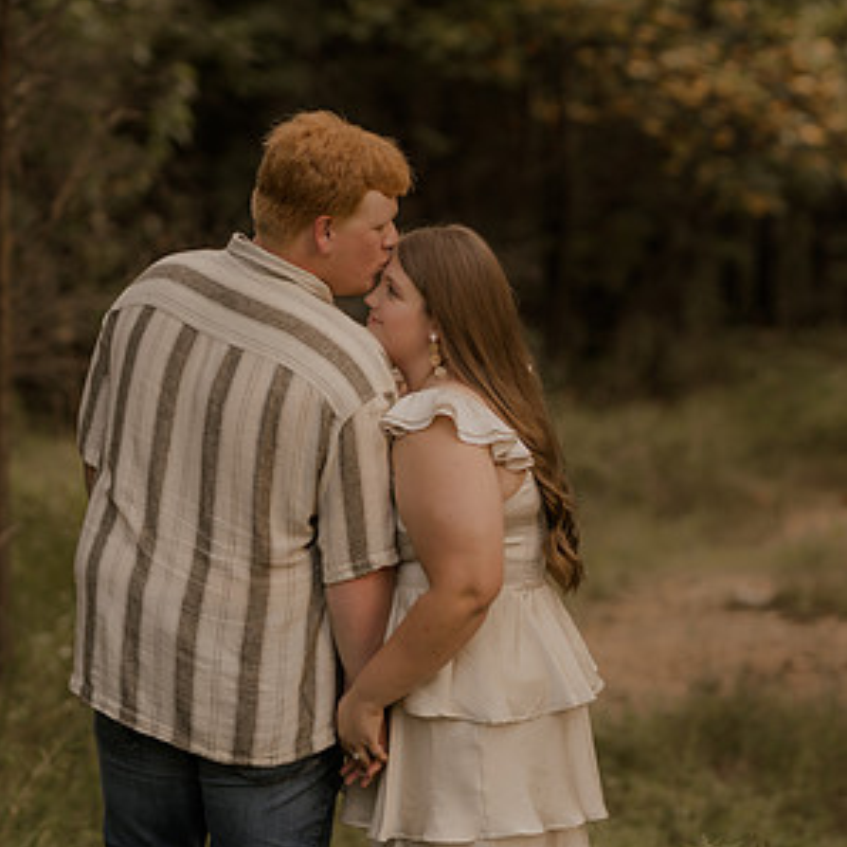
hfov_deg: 10.7
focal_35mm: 163
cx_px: 424
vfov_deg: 10.7
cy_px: 290
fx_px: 4512
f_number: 2
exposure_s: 1/160
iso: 100
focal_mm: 85
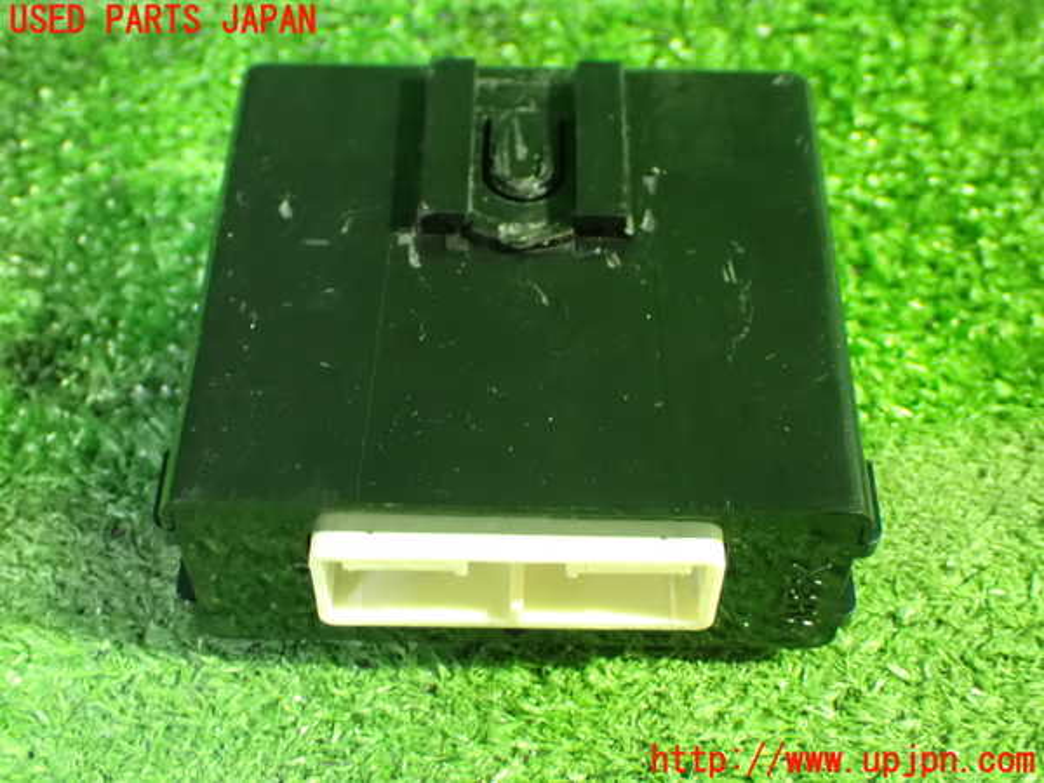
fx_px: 1508
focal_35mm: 50
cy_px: 392
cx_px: 522
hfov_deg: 38.2
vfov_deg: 29.1
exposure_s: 1/10
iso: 1600
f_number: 3.2
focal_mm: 9.01
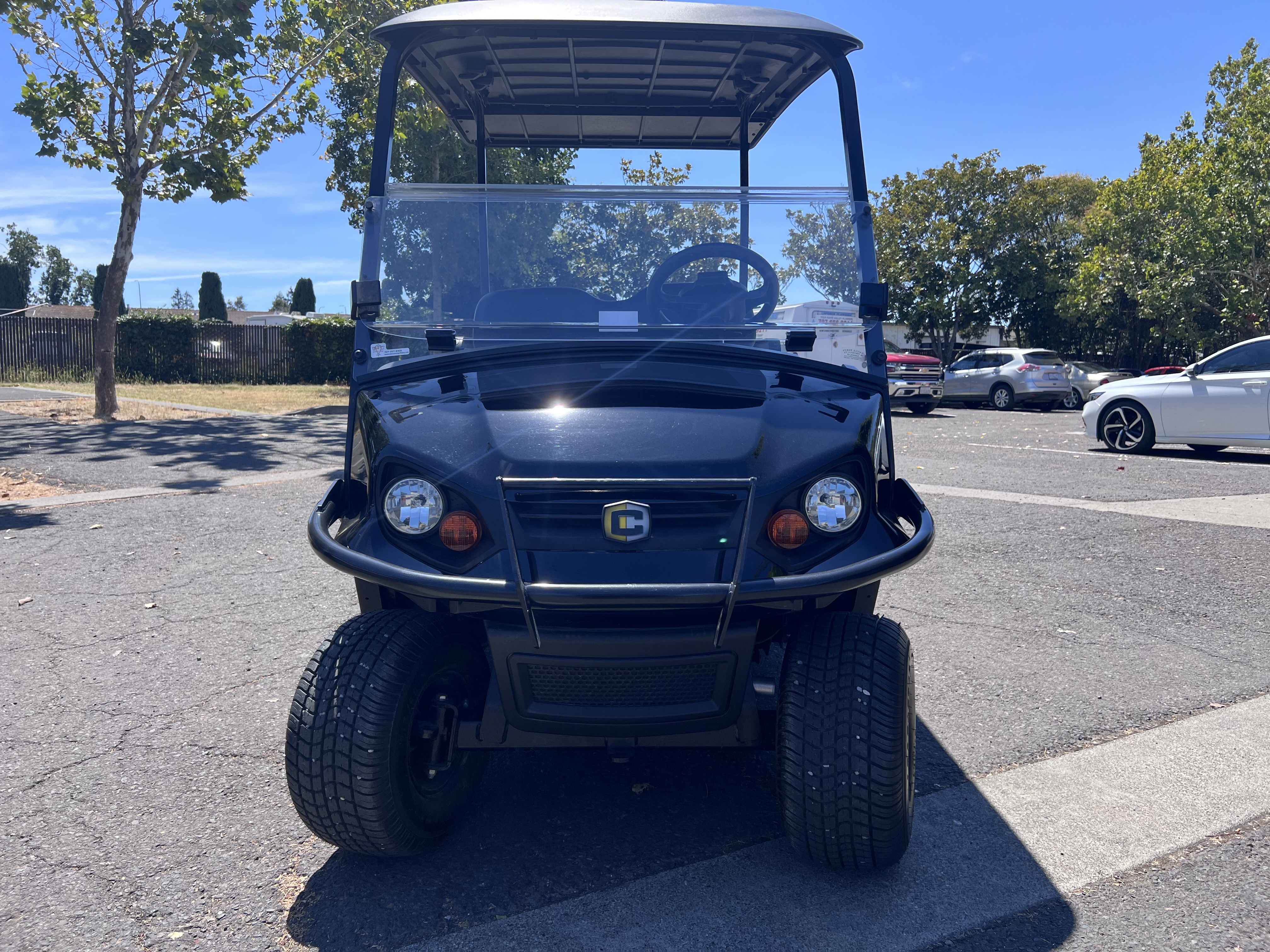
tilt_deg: -6.3
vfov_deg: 53.1
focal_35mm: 26
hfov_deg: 67.3
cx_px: 635
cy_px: 476
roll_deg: -0.4
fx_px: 954
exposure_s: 1/2123
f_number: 1.5
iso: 50
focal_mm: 5.7
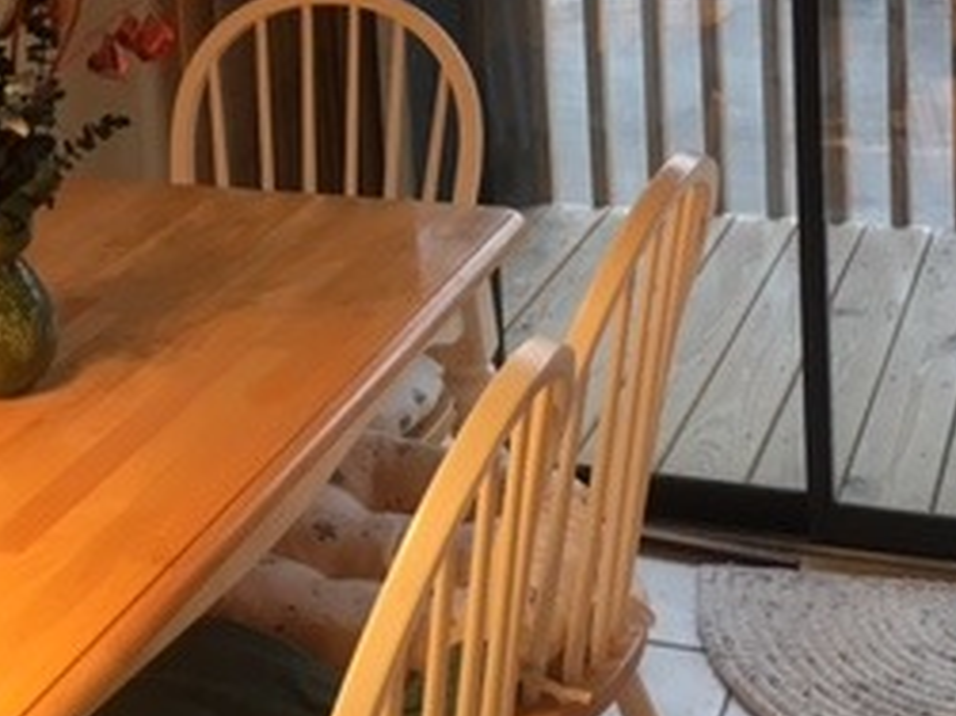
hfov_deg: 26.3
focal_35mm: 74
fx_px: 2043
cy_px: -65
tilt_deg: -10.3
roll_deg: +3.4
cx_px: 404
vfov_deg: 19.1
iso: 64
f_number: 2.2
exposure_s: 1/30
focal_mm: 4.15
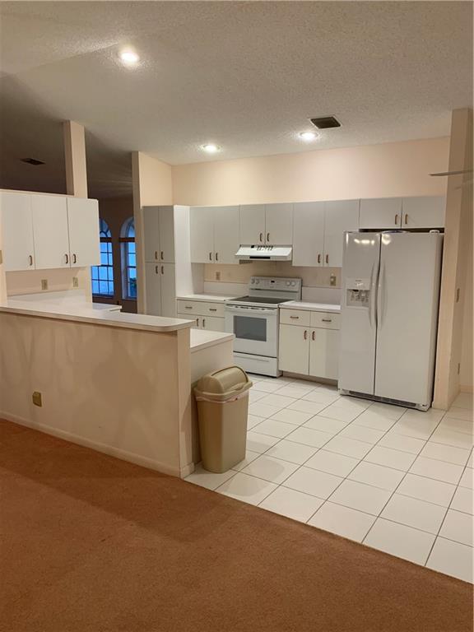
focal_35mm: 26
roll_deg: +0.5
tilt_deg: -7.9
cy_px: 316
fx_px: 475
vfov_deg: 67.3
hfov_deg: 53.1
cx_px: 237
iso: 125
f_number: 1.8
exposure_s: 1/60
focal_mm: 4.25
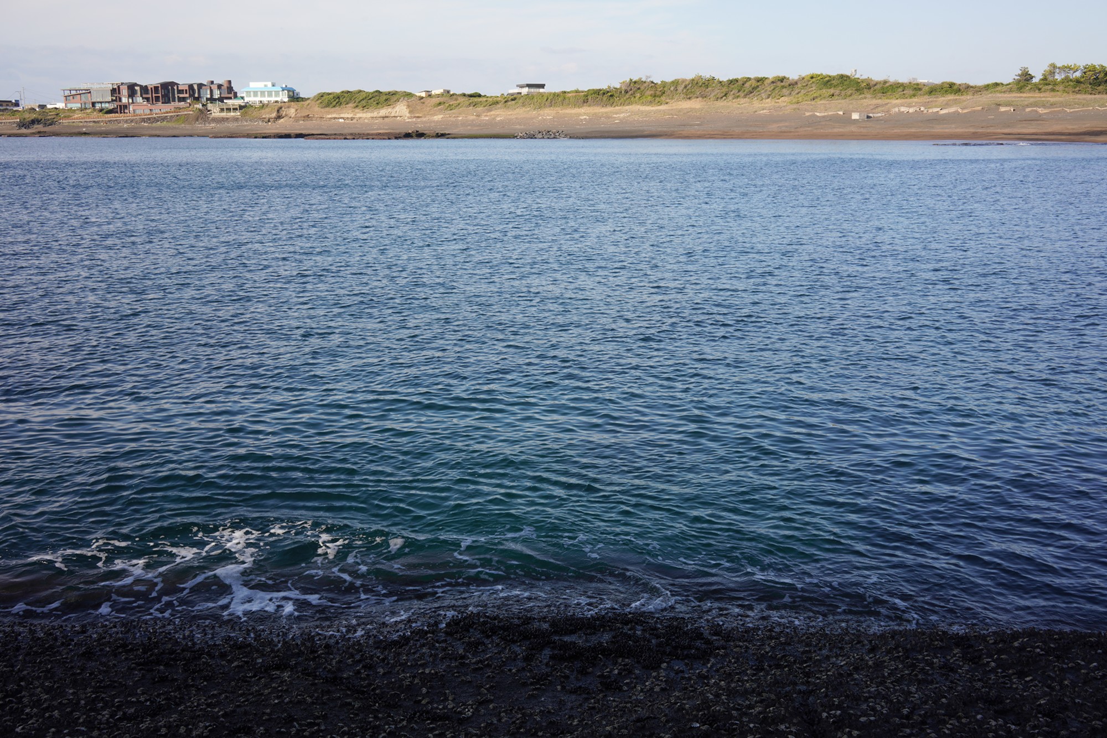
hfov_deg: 54.4
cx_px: 554
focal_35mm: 35
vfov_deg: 37.9
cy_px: 369
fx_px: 1076
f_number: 14
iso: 200
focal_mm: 35
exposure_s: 1/100
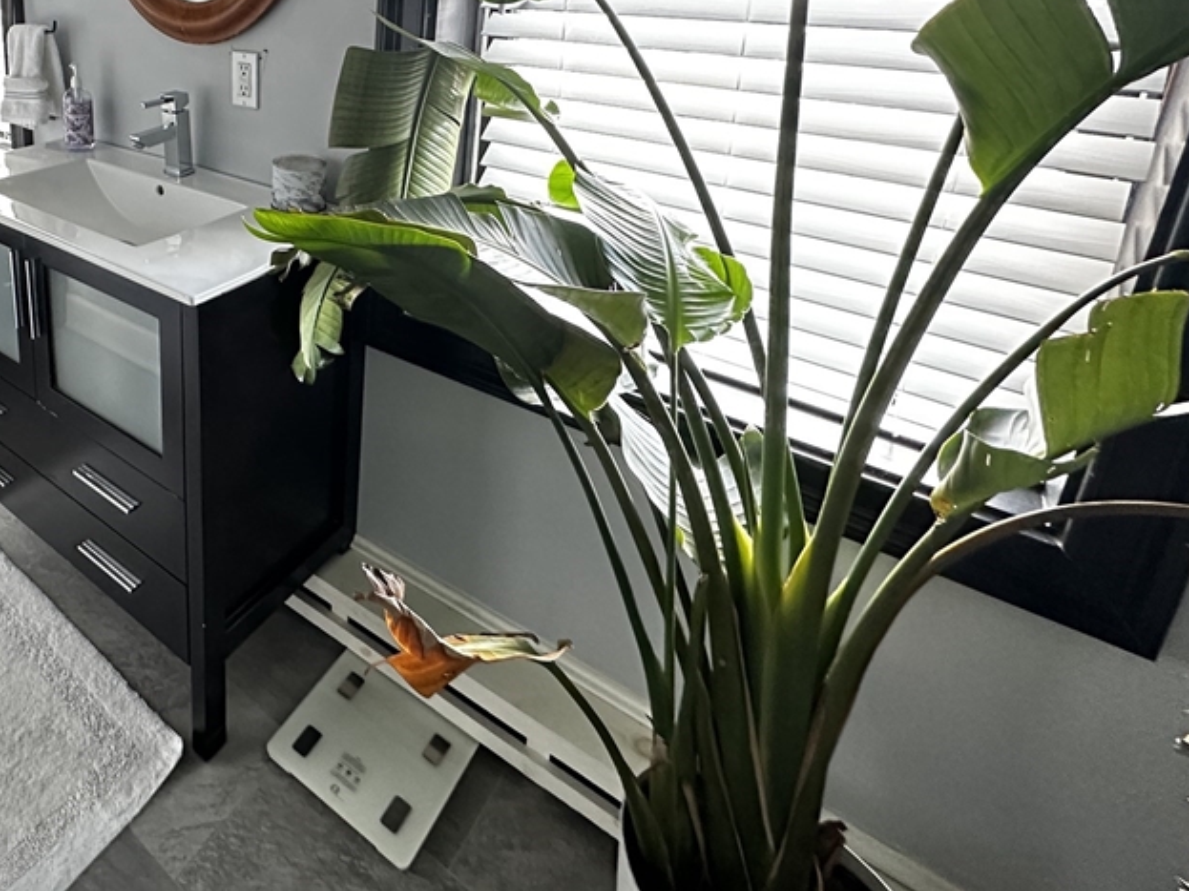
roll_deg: +0.0
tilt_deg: -16.0
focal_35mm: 23
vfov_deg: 54.3
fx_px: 790
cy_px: 162
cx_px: 233
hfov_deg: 66.9
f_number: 2.2
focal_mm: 2.22
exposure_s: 1/60
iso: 640
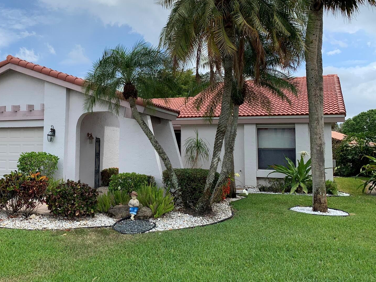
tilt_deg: +4.7
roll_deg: -0.3
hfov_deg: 49.2
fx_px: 402
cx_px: 122
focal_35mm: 37
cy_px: 116
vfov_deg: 38.5
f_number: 1.8
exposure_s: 1/2364
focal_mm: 4.25
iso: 25
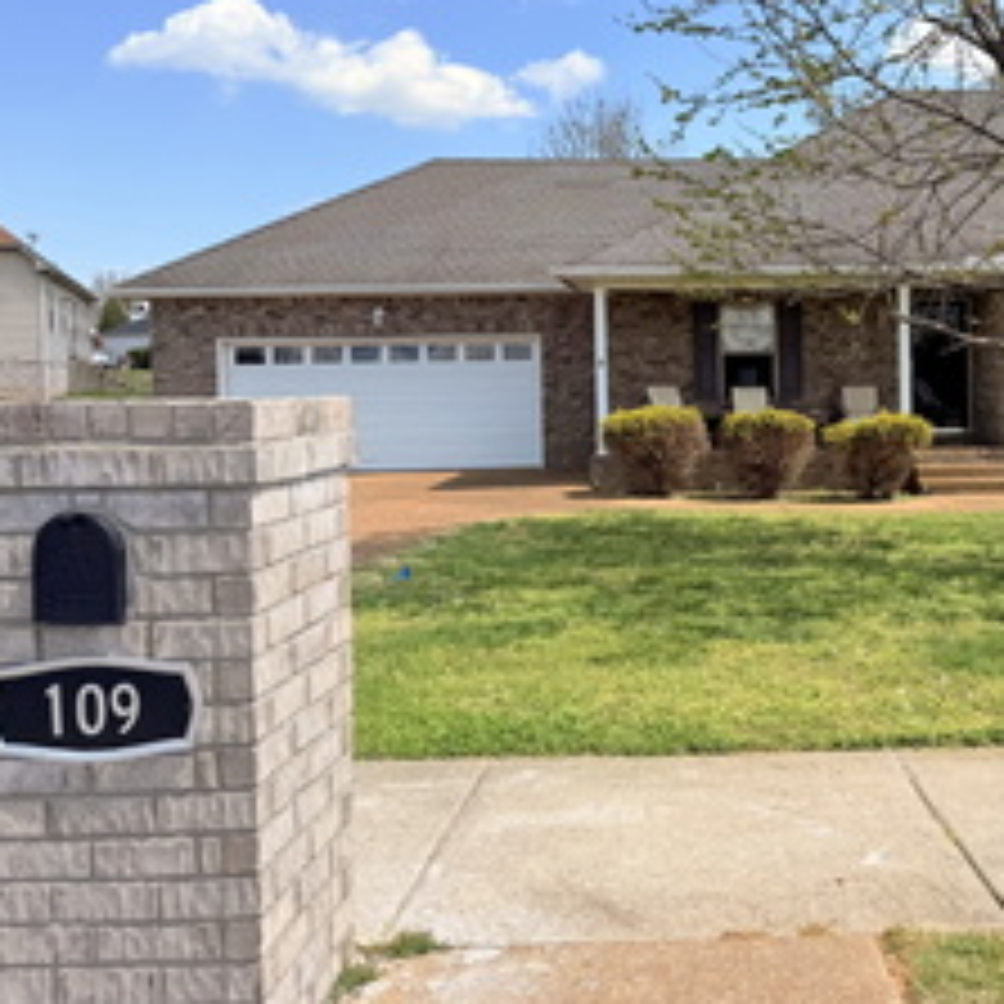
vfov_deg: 43.6
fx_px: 1247
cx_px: 779
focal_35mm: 38
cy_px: 396
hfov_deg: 42.2
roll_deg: +1.5
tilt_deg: -0.2
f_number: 1.78
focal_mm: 6.76
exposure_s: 1/4405
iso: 80
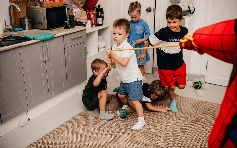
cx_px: 118
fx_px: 278
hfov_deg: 46.2
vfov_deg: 29.9
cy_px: 69
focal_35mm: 43
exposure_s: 1/160
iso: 160
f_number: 3.5
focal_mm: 42
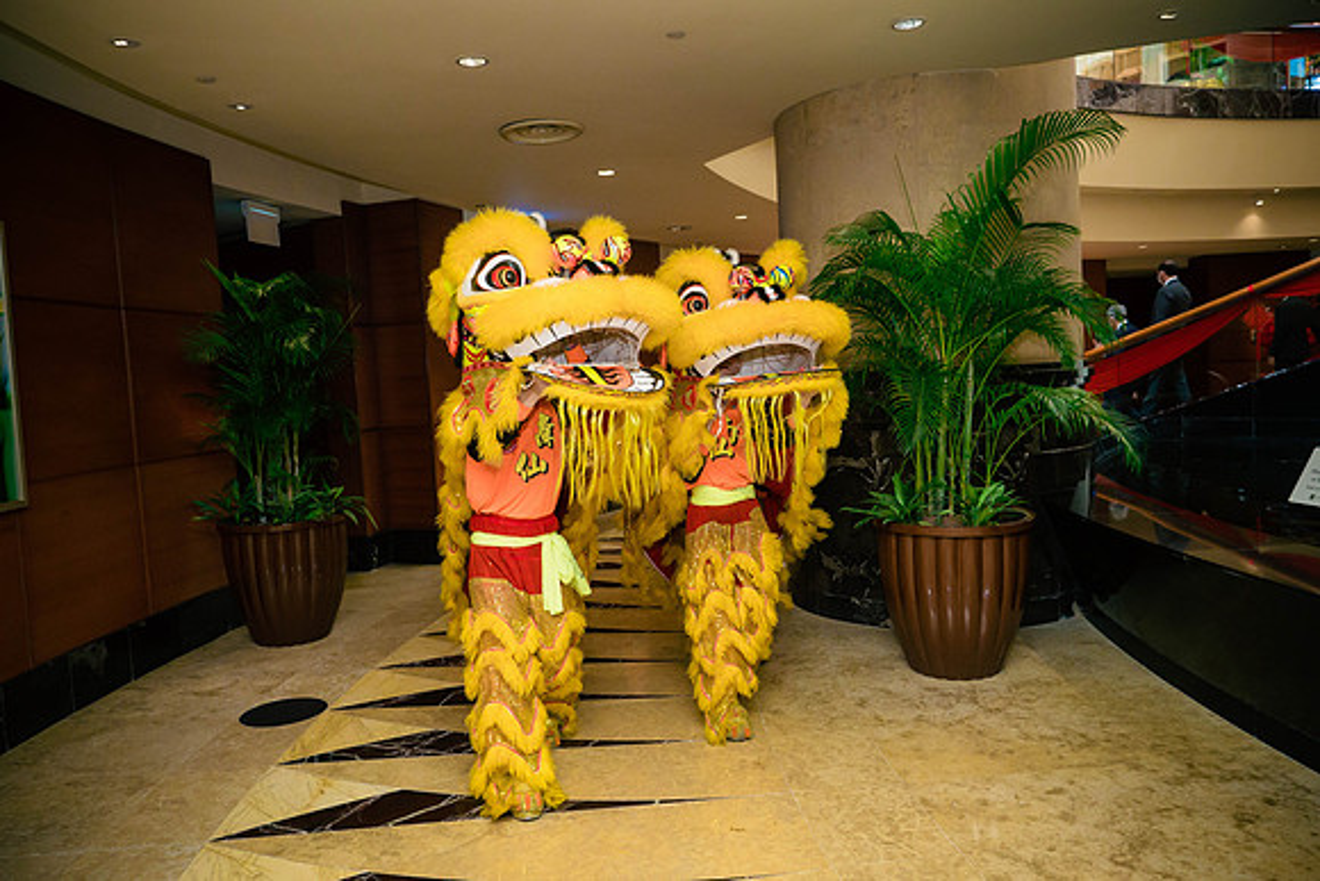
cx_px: 660
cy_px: 440
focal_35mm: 25
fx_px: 915
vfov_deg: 51.4
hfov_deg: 71.6
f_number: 2.8
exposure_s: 1/160
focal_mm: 12
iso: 1250
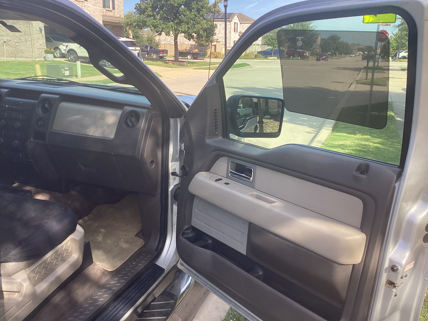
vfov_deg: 45.4
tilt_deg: -13.0
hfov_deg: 58.4
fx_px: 383
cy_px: 160
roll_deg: -0.3
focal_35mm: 31
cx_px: 214
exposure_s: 1/229
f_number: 2.4
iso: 25
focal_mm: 3.3
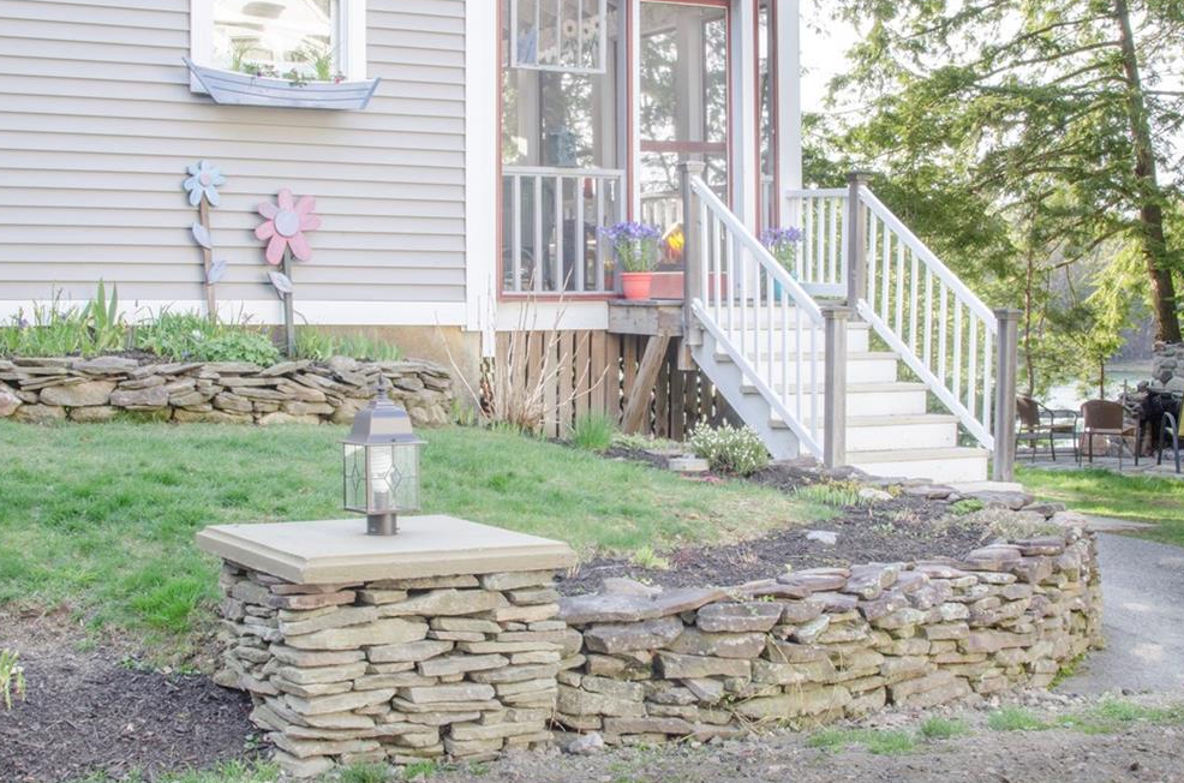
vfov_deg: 24.7
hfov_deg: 36.6
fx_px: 1788
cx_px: 585
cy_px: 388
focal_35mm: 55
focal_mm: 35
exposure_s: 1/5
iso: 200
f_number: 22
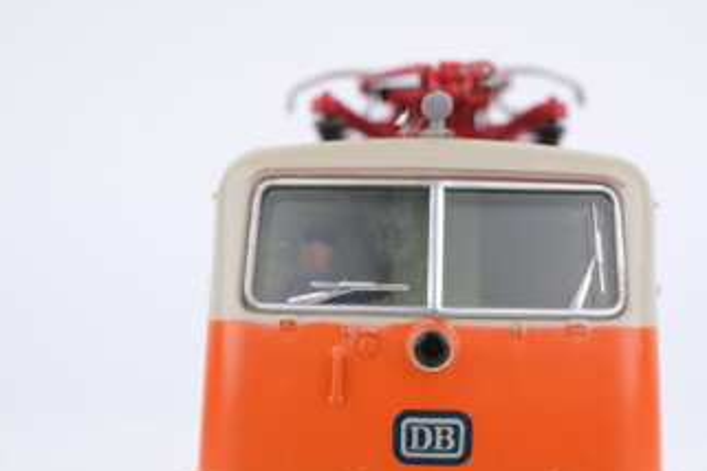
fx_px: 1650
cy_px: 431
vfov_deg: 16.0
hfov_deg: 24.1
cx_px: 429
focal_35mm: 84
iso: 320
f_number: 10
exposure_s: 1/125
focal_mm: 30
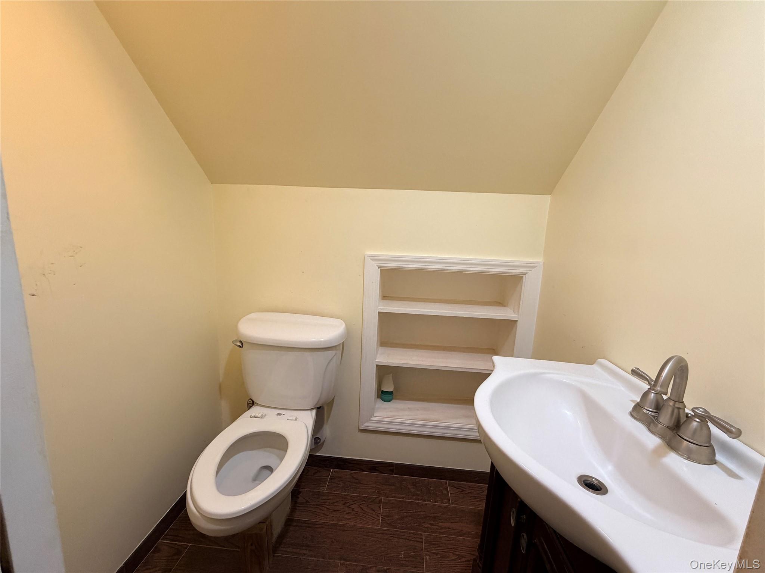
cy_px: 286
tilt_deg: -9.9
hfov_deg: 102.1
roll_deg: -2.3
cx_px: 382
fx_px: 309
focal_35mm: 14
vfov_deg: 85.7
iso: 320
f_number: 2.2
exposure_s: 1/120
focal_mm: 2.22
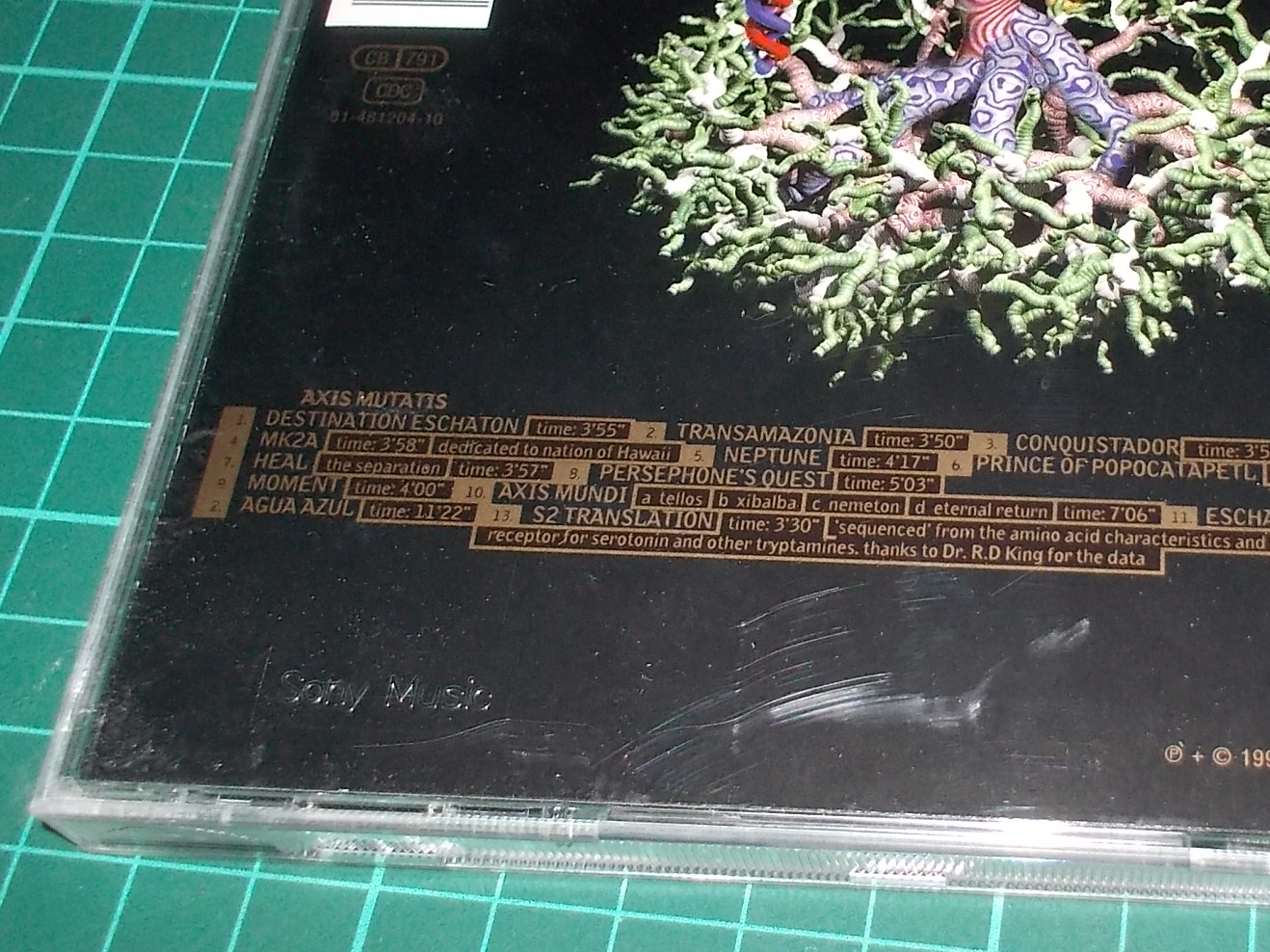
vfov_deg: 29.1
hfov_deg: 37.2
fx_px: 1834
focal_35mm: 50
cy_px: 425
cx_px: 971
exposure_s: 1/30
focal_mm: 4.1
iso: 200
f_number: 3.3
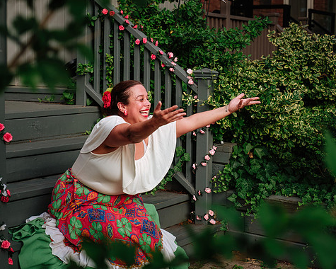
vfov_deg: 21.3
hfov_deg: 26.4
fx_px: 716
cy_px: 123
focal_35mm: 72
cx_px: 163
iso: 200
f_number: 2.8
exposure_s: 1/320
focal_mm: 38.8
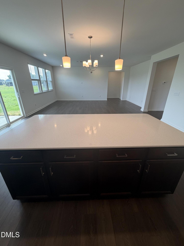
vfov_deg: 102.1
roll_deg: +0.2
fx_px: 99
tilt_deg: -21.8
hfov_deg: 85.7
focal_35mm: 14
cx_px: 92
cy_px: 123
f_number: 2.2
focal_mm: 2.22
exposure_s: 1/120
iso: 80
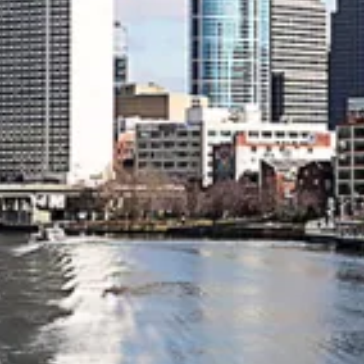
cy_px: 92
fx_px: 2141
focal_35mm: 180
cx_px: 887
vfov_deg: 9.7
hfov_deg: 8.8
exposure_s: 1/320
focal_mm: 40
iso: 320
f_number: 14
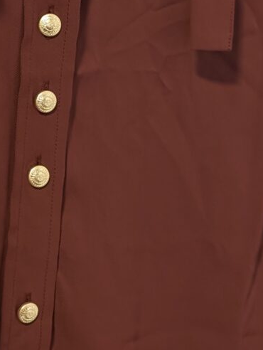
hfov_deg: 14.7
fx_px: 1011
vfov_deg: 19.5
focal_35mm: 100
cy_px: 94
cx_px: 33
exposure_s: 1/40
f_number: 1.68
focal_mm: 6.9
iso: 331
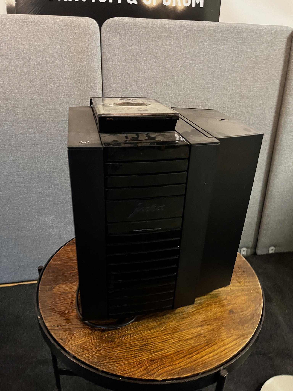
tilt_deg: -24.6
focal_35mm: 26
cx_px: 146
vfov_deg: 67.3
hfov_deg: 53.1
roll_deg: +1.0
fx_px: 293
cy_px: 196
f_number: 1.6
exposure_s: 1/25
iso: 500
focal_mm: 5.1
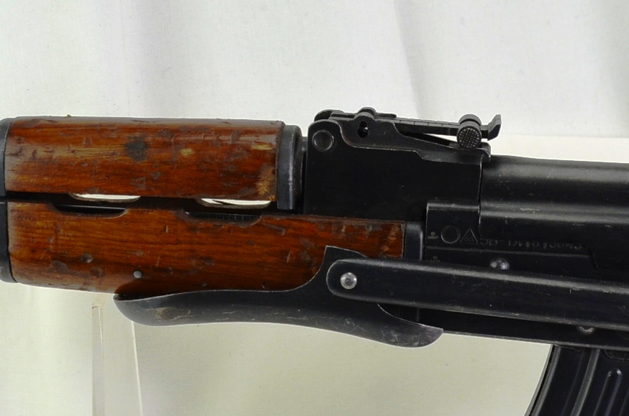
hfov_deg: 22.0
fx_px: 1622
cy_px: 321
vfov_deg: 14.6
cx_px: 307
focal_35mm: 93
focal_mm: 22
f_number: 5.6
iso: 320
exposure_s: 1/125
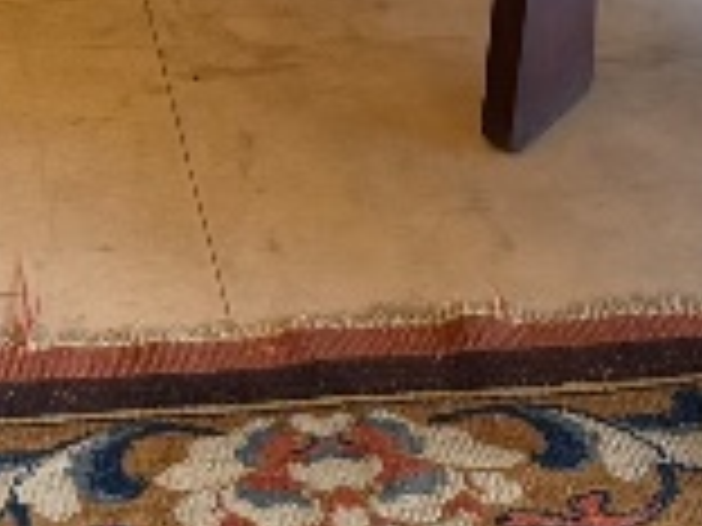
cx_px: -86
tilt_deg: -21.3
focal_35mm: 185
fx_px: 3752
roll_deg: -0.2
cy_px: -895
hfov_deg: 10.5
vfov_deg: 7.3
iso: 200
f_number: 1.78
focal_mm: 6.76
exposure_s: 1/100
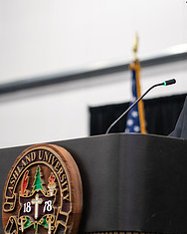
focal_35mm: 227
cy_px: 120
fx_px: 1570
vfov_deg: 8.5
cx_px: 165
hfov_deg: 6.8
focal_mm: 98
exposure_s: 1/200
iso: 2500
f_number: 3.2
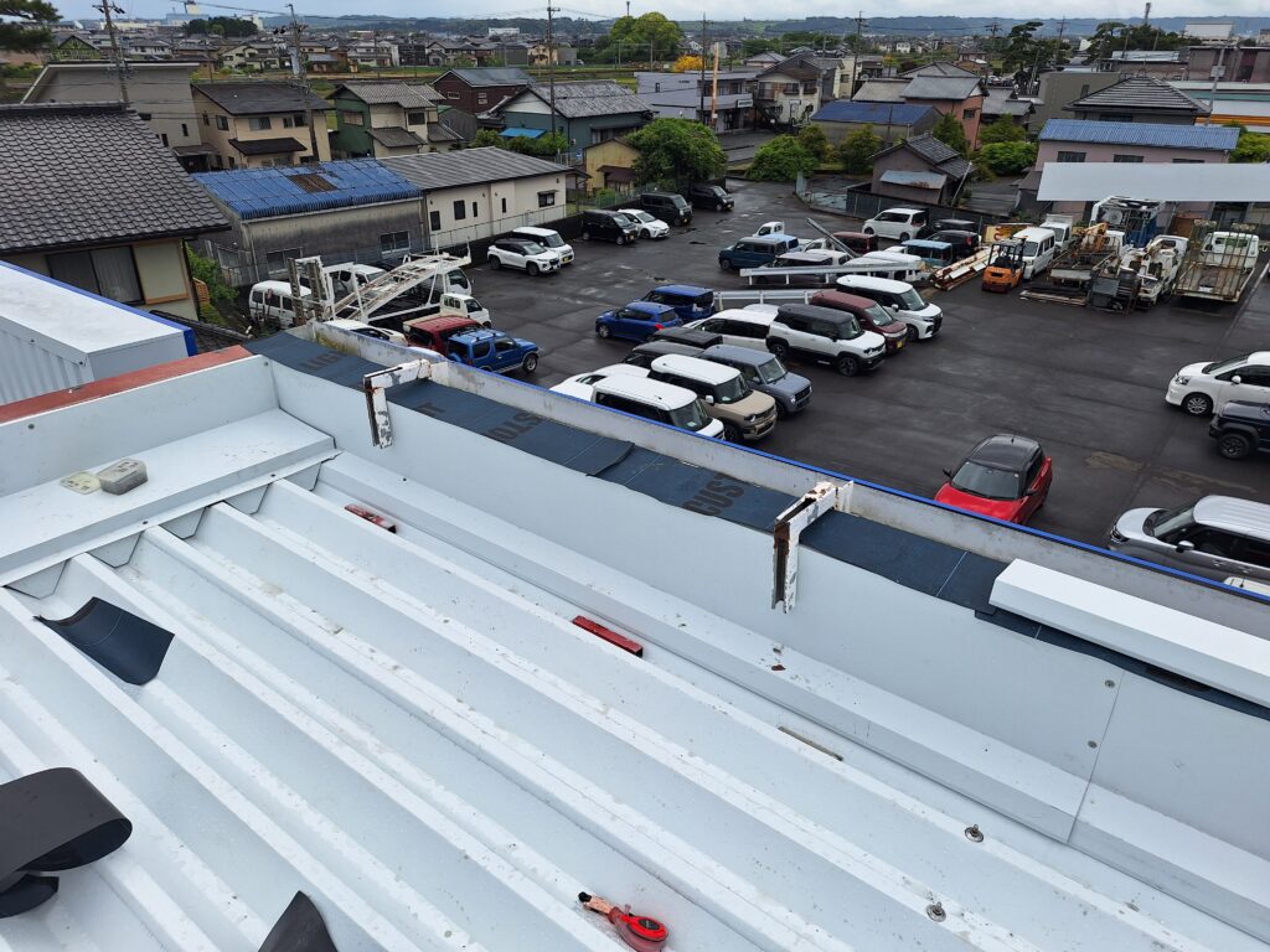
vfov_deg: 58.9
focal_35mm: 23
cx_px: 635
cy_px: 476
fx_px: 844
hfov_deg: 73.9
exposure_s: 1/2639
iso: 40
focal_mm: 5.54
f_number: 1.8
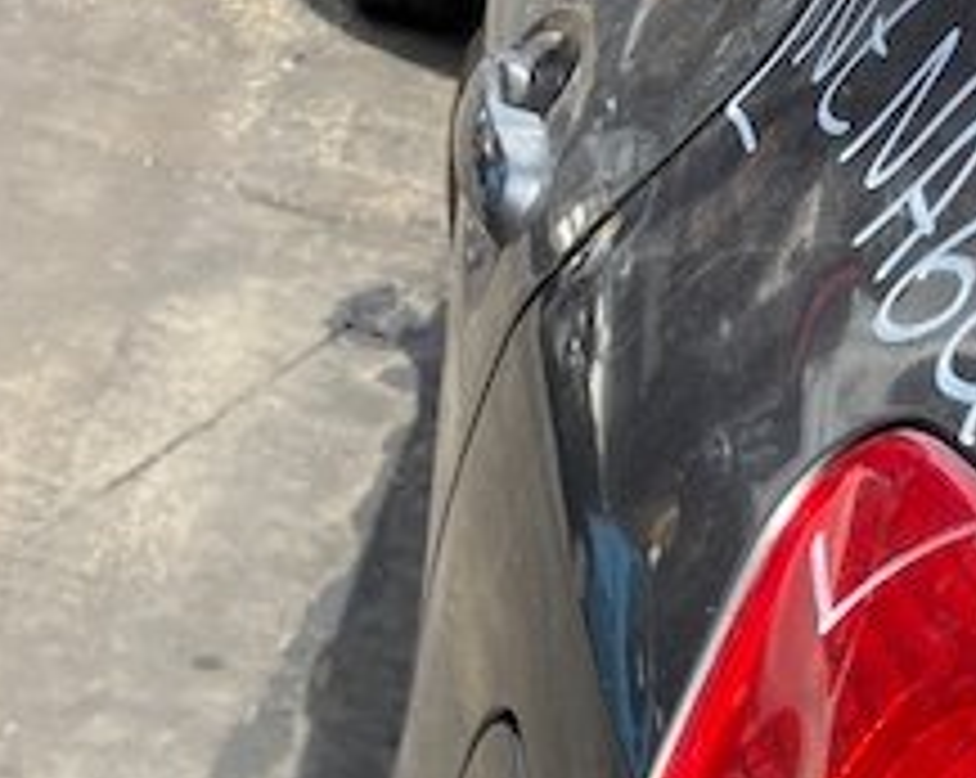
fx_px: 2164
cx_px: 1030
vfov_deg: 16.9
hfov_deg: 24.0
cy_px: 1390
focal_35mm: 75
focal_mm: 4.25
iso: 32
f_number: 1.8
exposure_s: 1/554
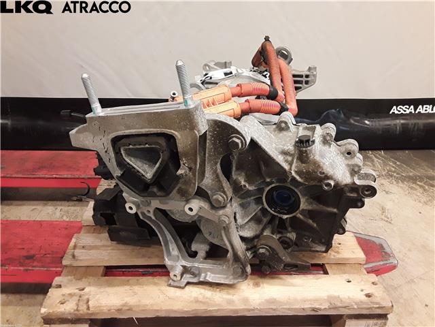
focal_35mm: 28
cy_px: 164
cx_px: 218
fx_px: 352
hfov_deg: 63.4
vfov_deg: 49.7
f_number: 1.9
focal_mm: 2.91
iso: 160
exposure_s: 1/50
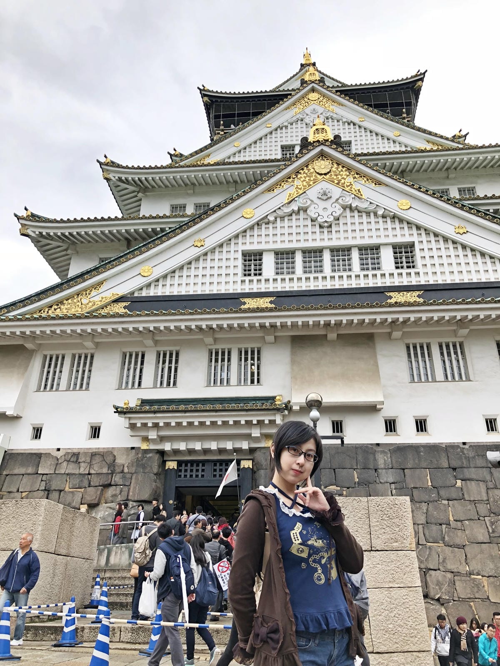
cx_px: 250
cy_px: 333
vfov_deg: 61.7
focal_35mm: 29
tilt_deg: +26.9
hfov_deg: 48.2
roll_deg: -1.7
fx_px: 559
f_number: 1.8
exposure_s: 1/185
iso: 20
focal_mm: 3.99
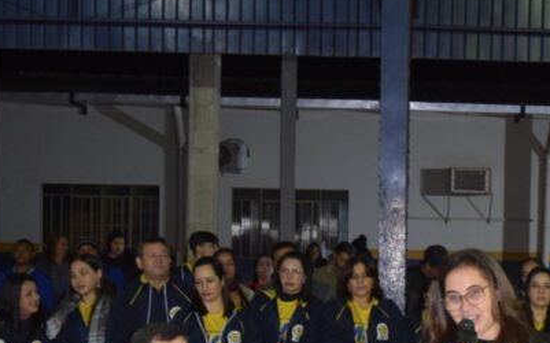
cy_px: 306
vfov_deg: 15.0
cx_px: 464
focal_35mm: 86
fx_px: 1288
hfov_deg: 23.6
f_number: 3.5
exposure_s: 1/60
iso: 1250
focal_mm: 22
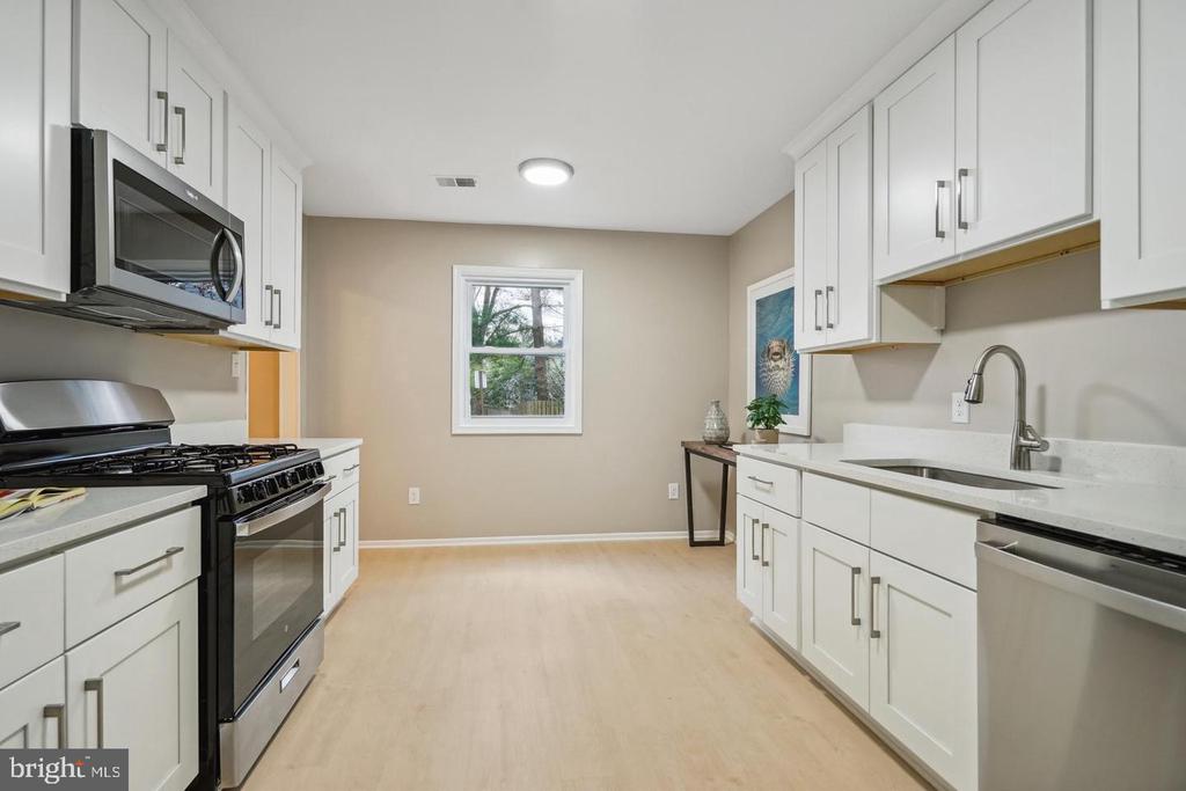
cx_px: 593
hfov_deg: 96.7
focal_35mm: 16
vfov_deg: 73.8
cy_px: 396
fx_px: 527
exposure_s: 1/40
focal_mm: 16
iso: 500
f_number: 6.3
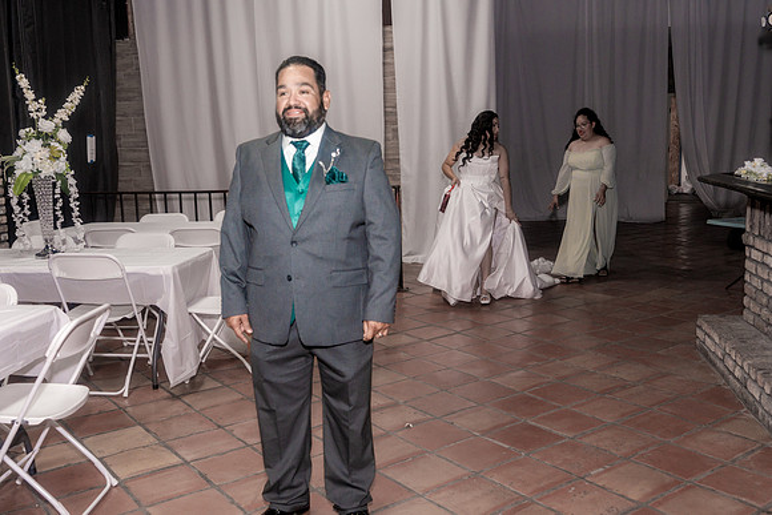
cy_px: 258
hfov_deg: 54.4
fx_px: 751
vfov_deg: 37.9
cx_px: 386
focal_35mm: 35
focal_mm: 35
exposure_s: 1/250
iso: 2000
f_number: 4
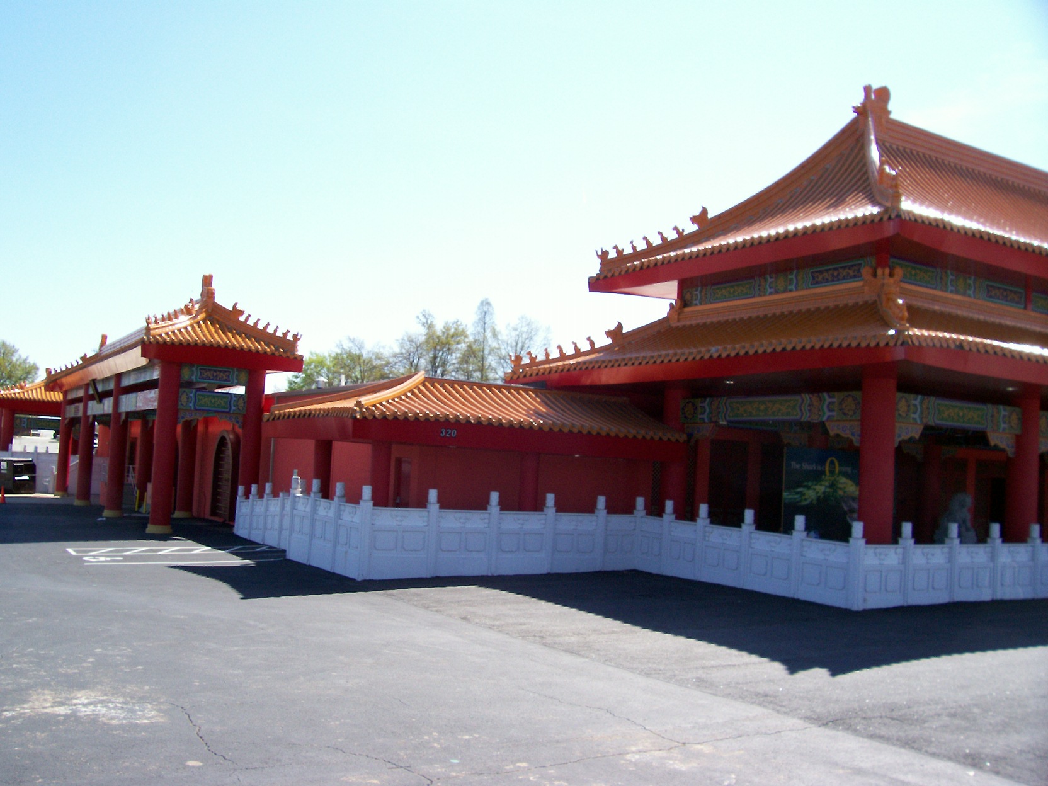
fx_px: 1029
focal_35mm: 34
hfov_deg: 54.0
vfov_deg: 41.8
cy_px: 393
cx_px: 524
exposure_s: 1/291
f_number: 5.1
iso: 80
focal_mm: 5.6
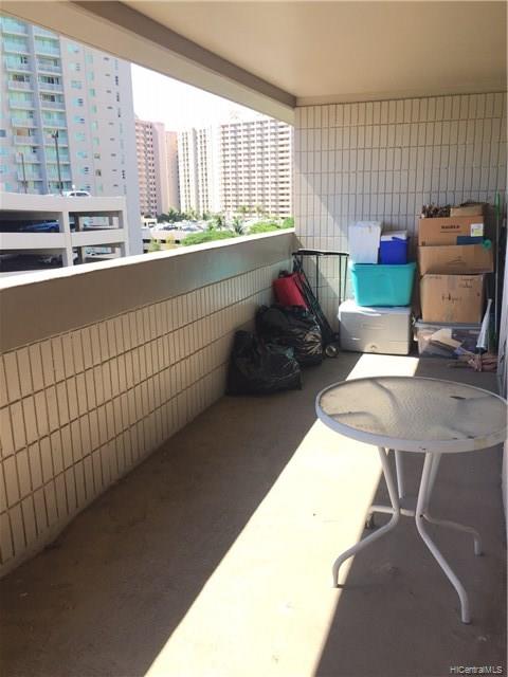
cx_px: 254
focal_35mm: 29
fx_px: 567
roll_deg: +0.9
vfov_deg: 61.7
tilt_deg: -13.7
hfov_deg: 48.2
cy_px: 338
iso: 32
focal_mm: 4.15
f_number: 2.2
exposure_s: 1/408
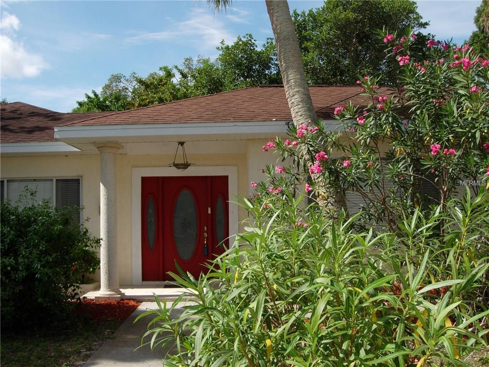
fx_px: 537
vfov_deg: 37.7
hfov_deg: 49.0
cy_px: 184
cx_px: 244
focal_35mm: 38
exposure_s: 1/592
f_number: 4.8
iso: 79
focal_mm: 7.8
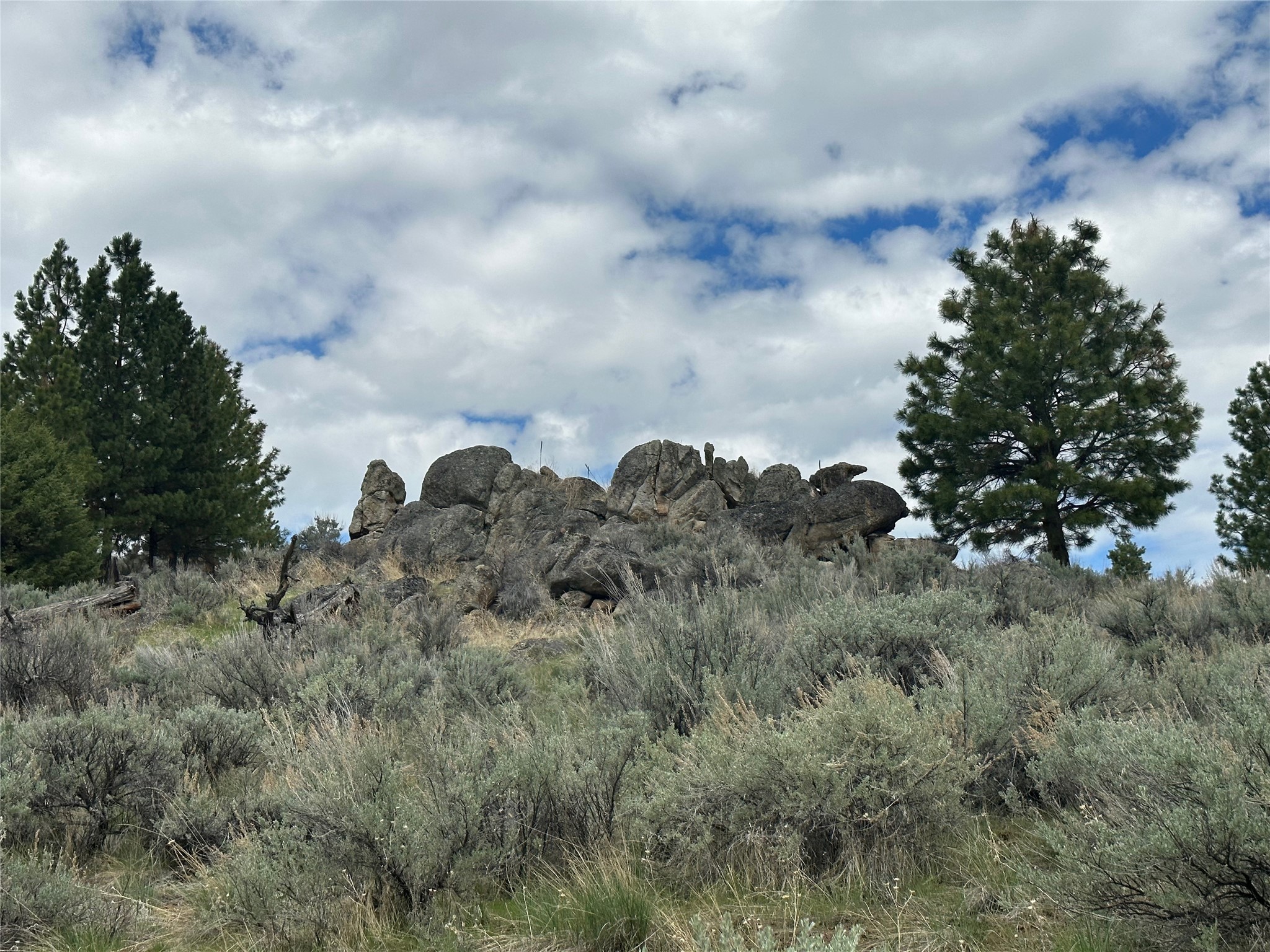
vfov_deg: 30.3
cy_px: 476
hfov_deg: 39.7
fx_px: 1761
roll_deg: +0.9
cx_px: 635
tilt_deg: +14.4
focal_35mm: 48
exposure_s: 1/7092
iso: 64
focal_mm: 6.86
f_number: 1.78
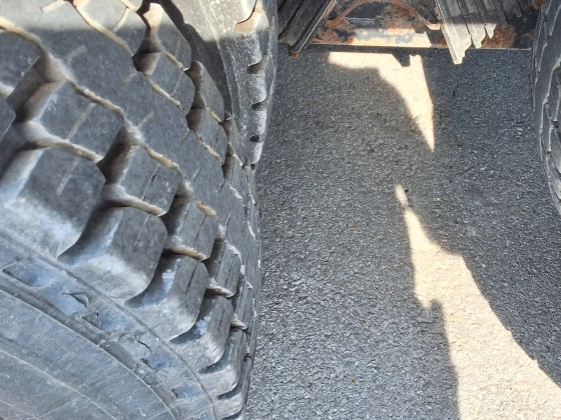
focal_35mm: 40
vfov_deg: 35.9
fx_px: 648
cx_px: 344
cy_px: 189
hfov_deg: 46.5
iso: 32
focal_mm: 2.91
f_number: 1.9
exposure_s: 1/260
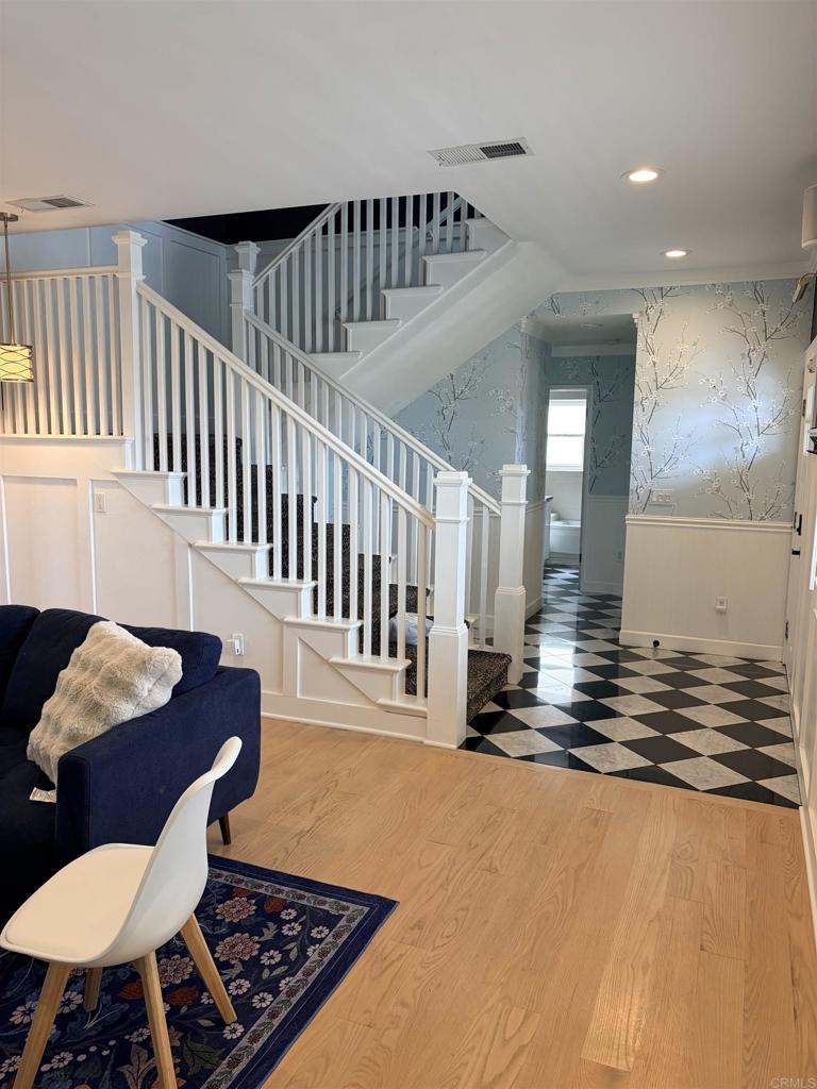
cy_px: 544
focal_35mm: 26
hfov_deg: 53.1
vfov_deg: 67.3
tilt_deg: -9.0
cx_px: 408
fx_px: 818
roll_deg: -1.9
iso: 125
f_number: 1.6
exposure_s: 1/120
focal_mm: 5.96
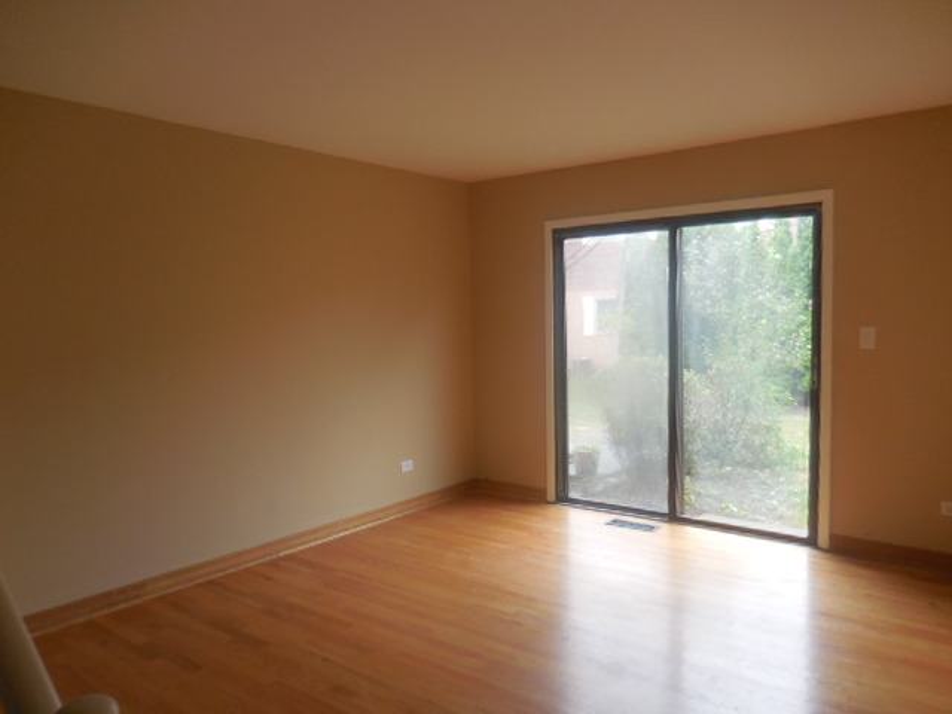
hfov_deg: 69.4
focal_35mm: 25
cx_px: 476
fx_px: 688
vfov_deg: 54.9
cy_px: 357
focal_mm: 4.5
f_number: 3.3
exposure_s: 1/40
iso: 125
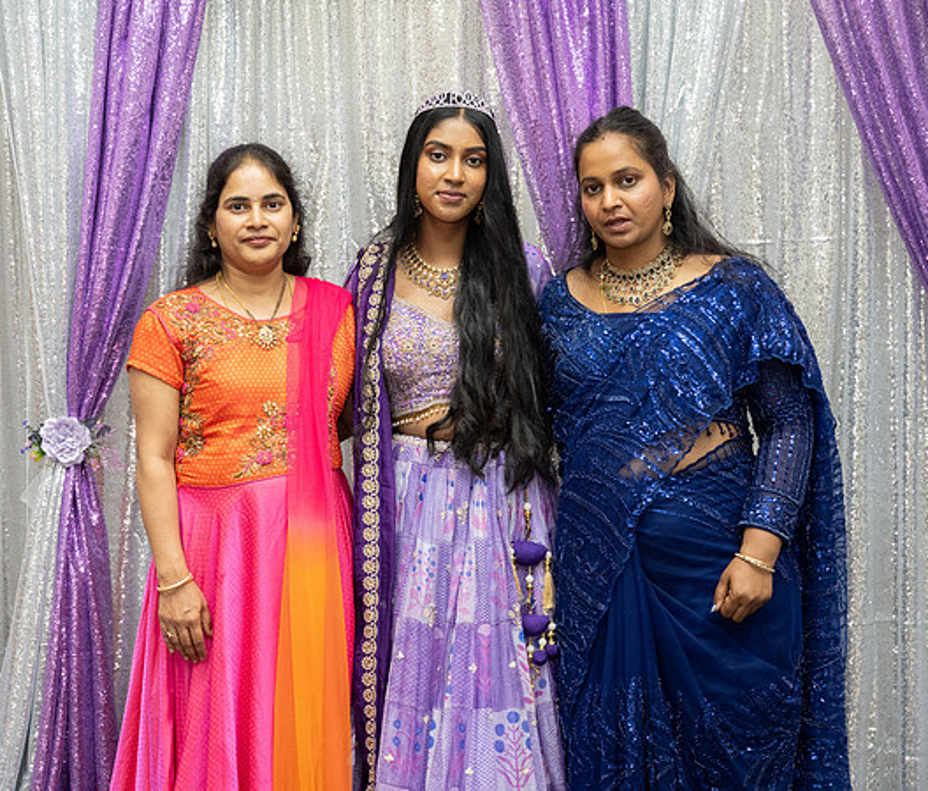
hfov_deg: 23.0
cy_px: 396
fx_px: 2273
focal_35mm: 81
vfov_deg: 19.7
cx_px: 334
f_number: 3.5
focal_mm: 68
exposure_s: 1/160
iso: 1000
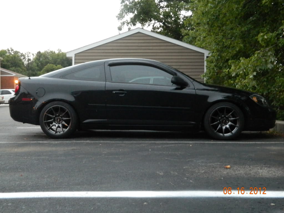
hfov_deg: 45.8
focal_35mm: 41
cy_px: 106
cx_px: 142
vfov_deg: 35.1
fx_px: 336
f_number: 3.5
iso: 800
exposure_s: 1/6
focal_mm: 7.3
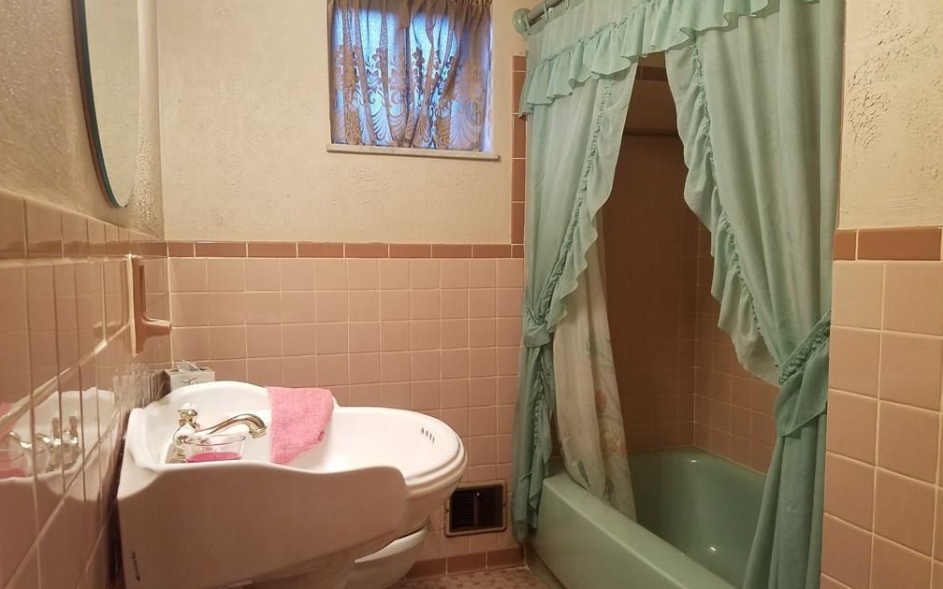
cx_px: 471
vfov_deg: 44.5
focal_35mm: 28
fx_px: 720
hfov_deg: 66.5
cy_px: 327
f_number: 1.7
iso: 160
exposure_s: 1/24
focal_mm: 4.2
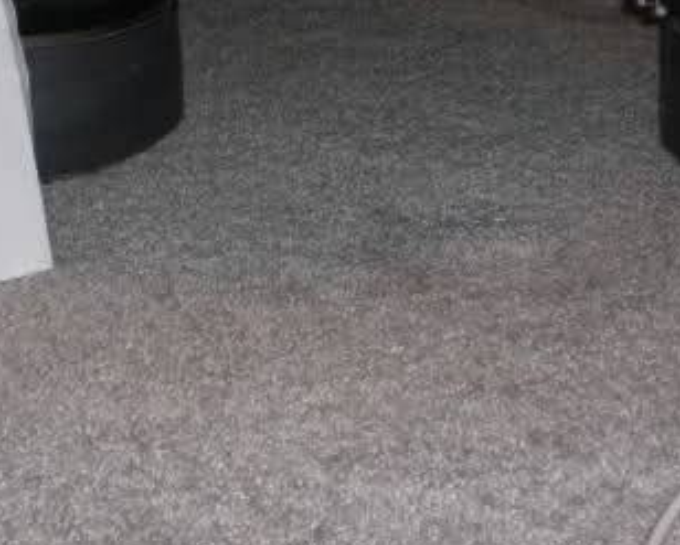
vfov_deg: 19.5
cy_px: 29
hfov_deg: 24.7
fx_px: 1551
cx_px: 338
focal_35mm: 77
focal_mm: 6.3
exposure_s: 1/60
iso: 200
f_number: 3.1
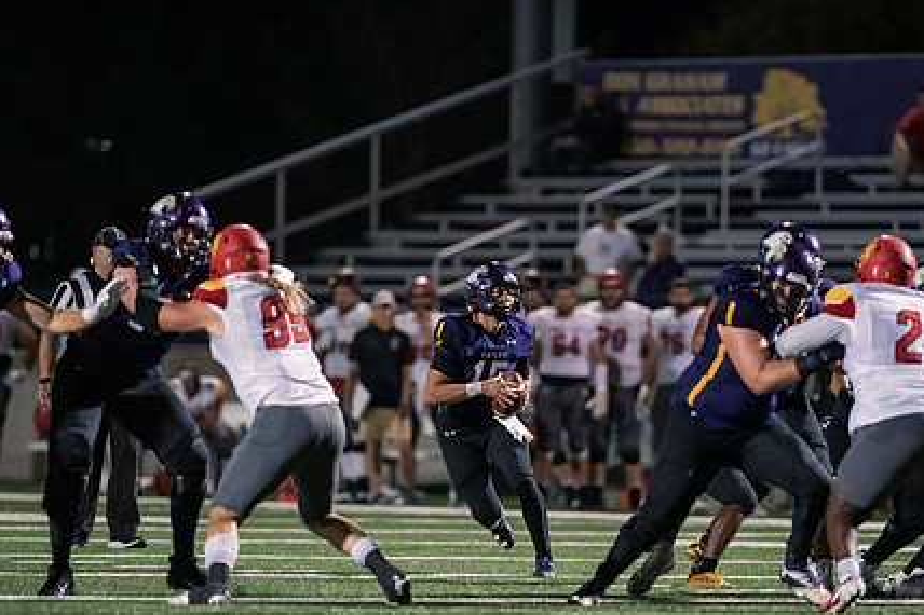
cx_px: 520
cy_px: 396
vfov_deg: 3.4
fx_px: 10442
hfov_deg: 5.1
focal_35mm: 407
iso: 6400
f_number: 2.8
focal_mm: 300
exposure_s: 1/800
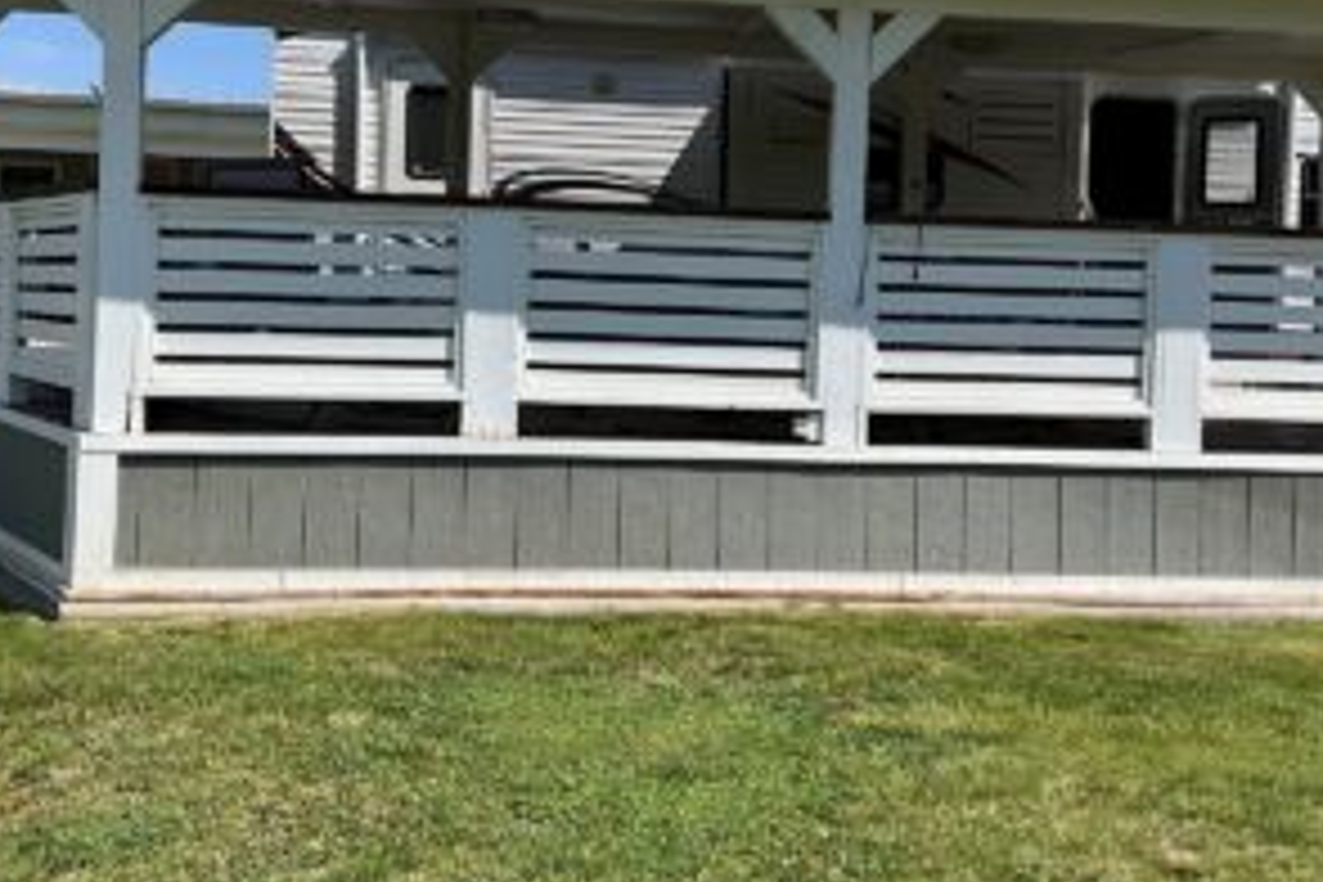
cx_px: 693
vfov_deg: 32.5
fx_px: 1507
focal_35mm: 41
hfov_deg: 47.4
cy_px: 324
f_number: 1.8
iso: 25
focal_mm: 3
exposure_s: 1/2227
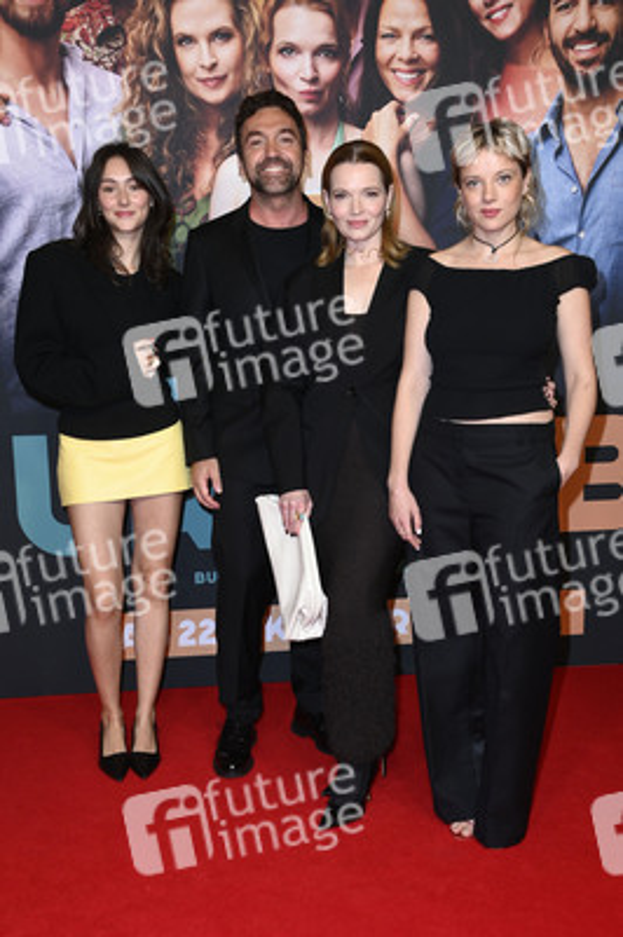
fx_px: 1092
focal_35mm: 42
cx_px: 312
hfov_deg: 31.8
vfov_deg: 46.4
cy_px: 468
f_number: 5.6
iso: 1250
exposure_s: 1/250
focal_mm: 42
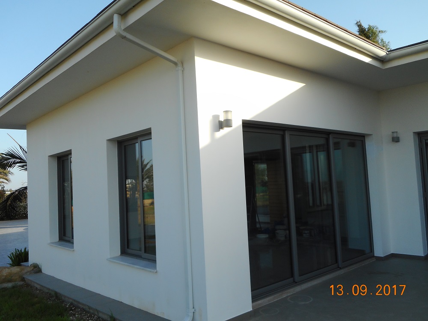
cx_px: 214
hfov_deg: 61.7
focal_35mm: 29
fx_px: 359
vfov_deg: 48.2
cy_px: 160
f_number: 4
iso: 80
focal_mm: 5.2
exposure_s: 1/320
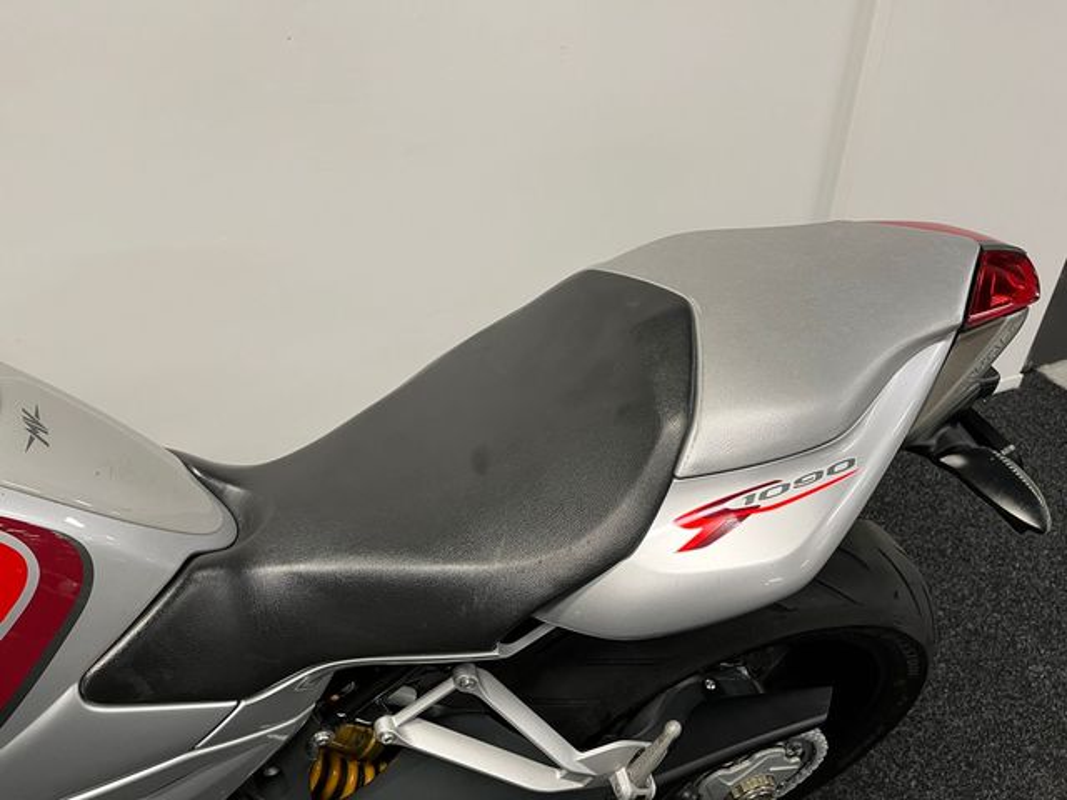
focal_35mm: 26
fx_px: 801
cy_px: 400
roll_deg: +0.9
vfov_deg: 53.1
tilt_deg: -37.0
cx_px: 534
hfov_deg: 67.3
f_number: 1.6
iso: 80
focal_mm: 5.1
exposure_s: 1/50
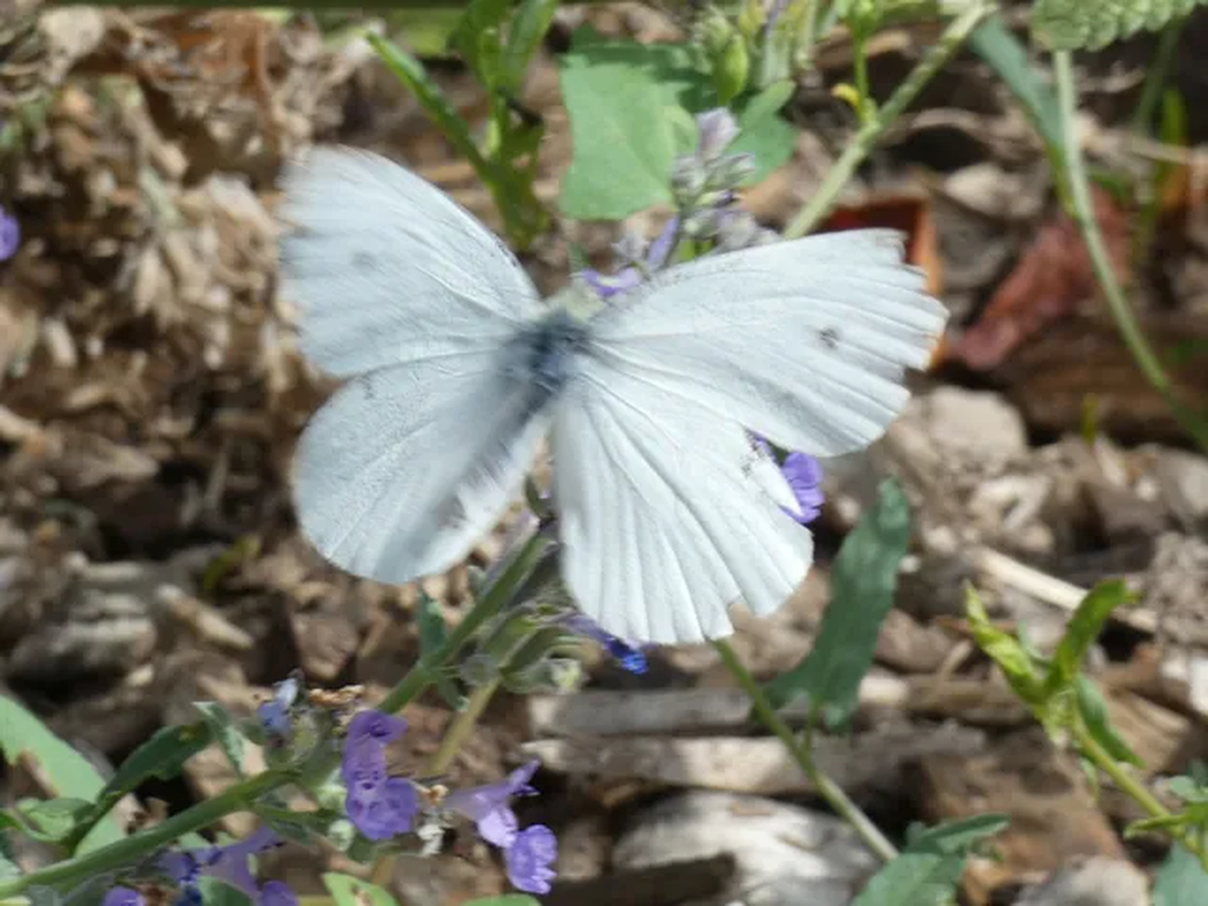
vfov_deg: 7.9
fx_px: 6596
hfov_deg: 10.5
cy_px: 453
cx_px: 604
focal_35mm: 189
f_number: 5.5
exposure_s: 1/250
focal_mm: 33.9
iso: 80
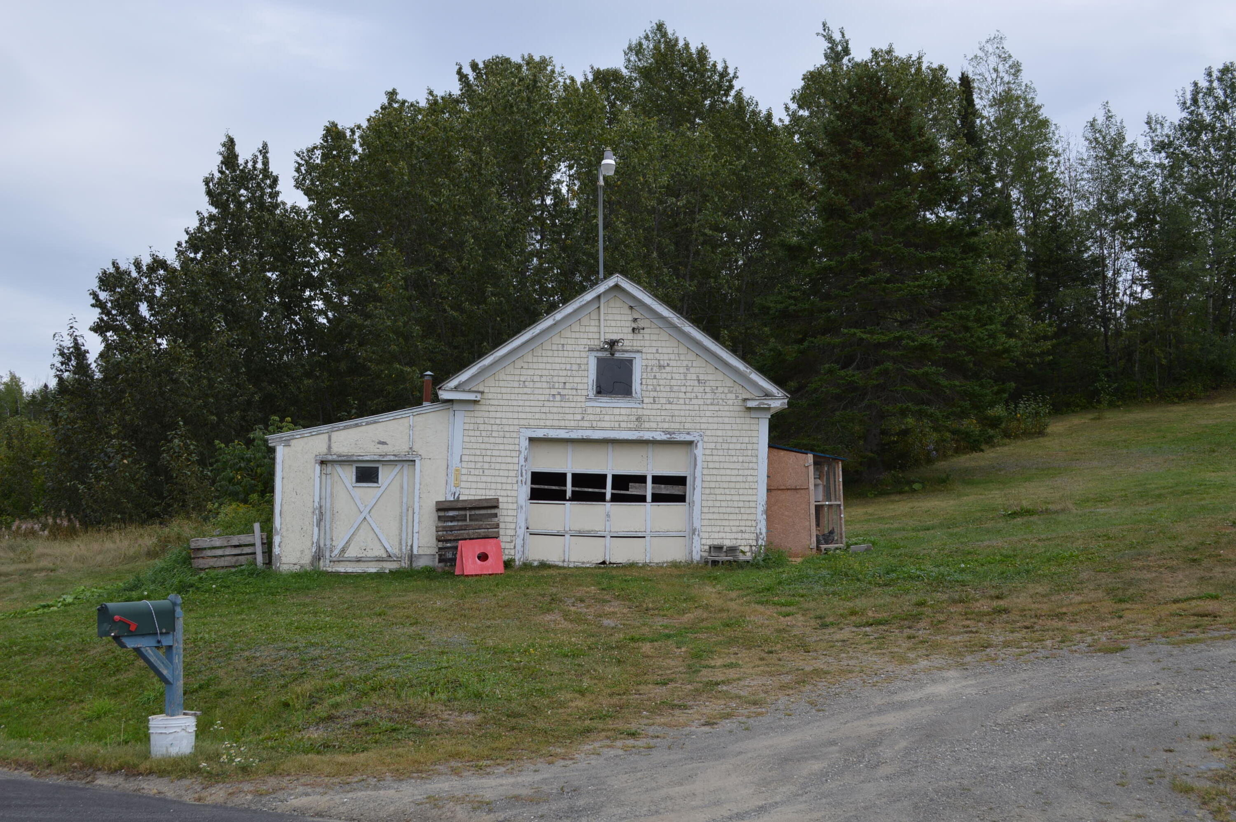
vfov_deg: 36.8
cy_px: 411
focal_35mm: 36
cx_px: 618
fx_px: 1235
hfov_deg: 53.2
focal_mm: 24
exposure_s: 1/160
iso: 100
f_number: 6.3
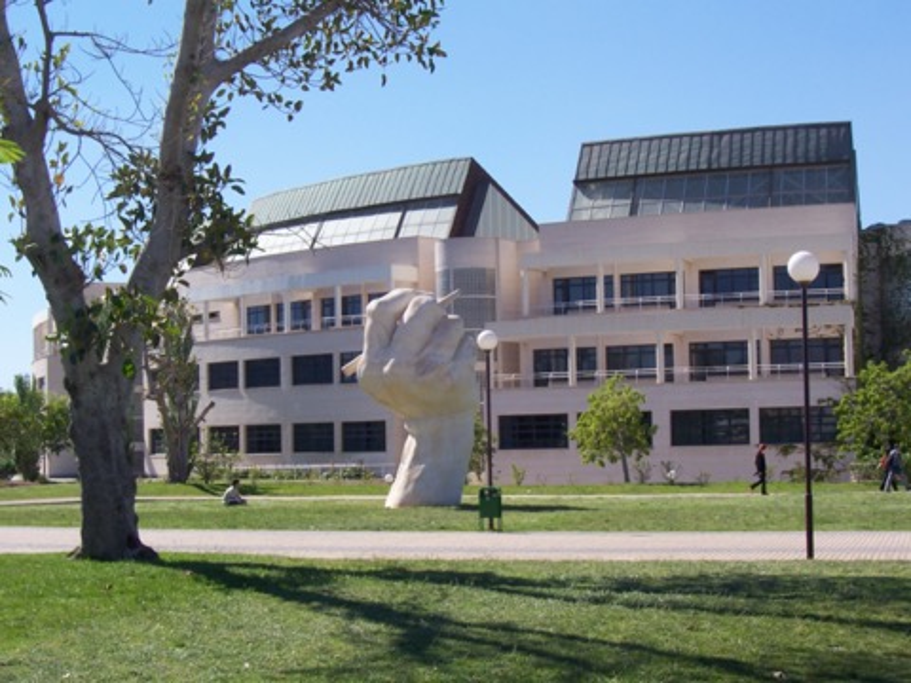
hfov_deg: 29.4
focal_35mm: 66
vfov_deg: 22.3
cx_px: 456
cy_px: 342
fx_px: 1737
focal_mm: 10.8
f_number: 6.7
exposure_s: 1/250
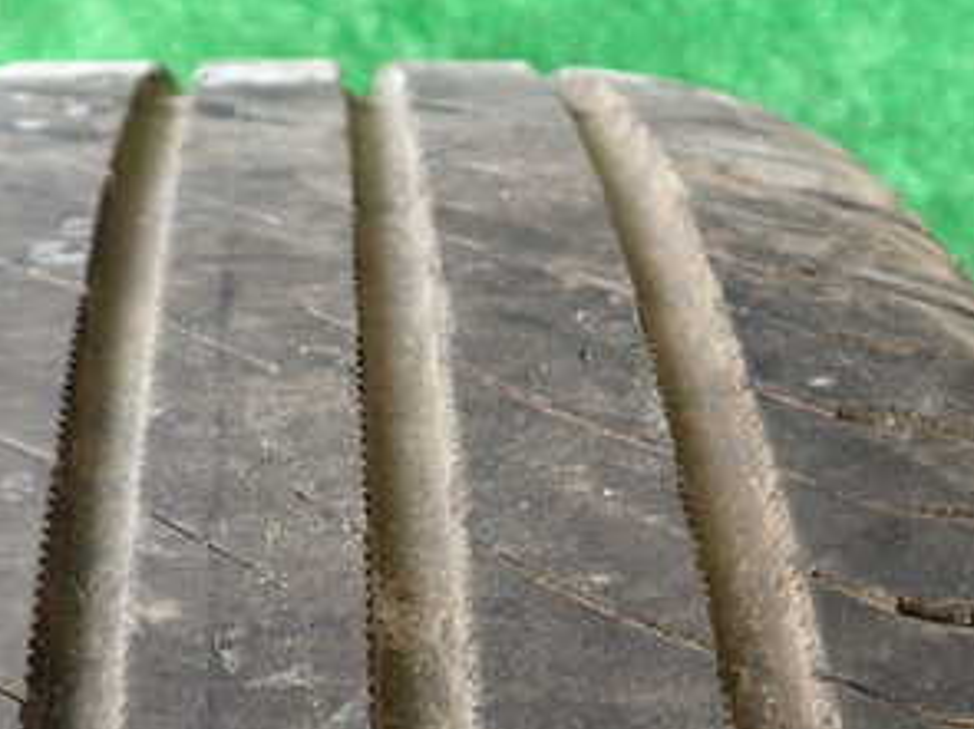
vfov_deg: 23.7
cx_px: 274
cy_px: 574
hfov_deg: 31.3
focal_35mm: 61
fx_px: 1716
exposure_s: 1/80
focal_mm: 5.4
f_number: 2.3
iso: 200
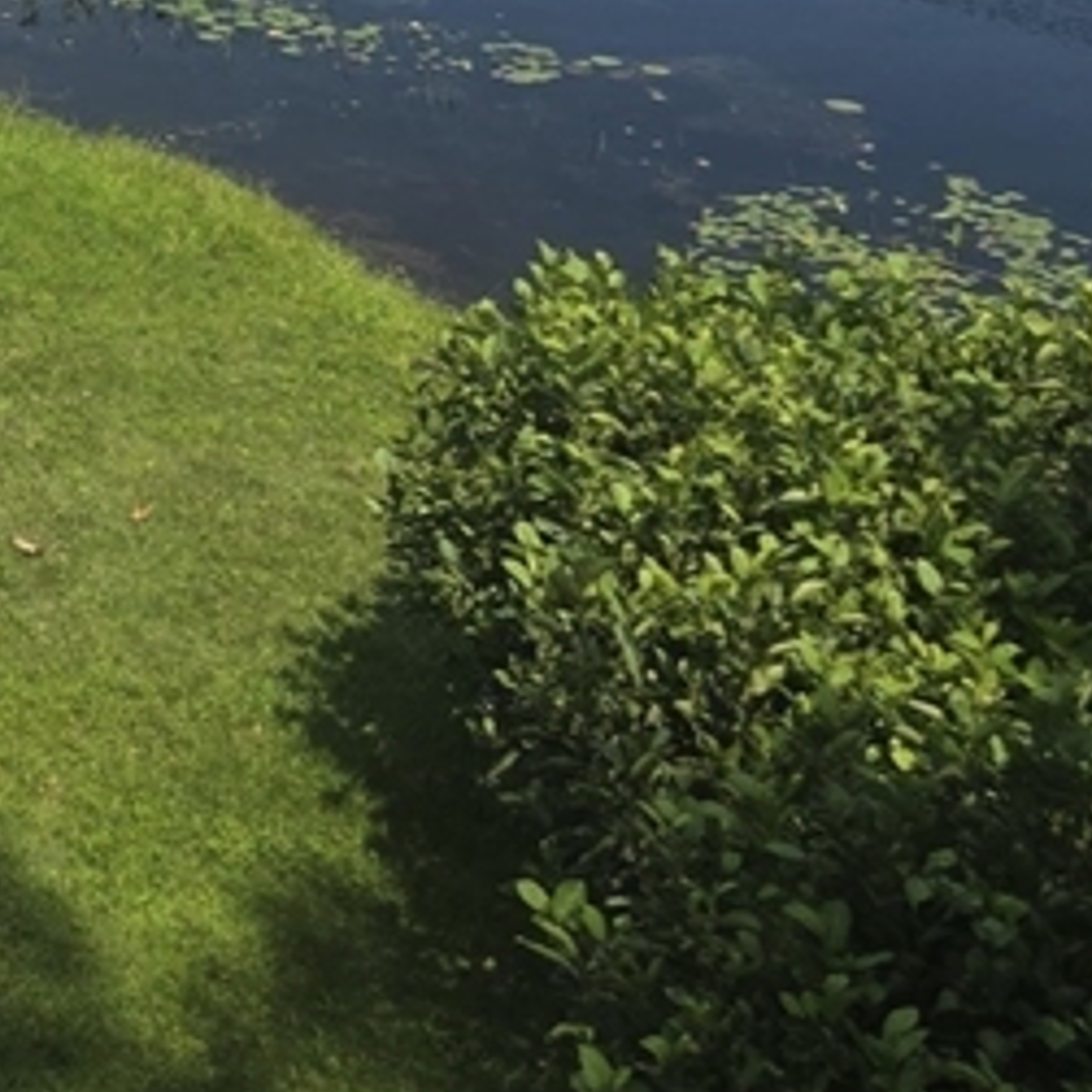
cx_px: -814
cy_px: -479
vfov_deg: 18.8
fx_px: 2962
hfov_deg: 17.4
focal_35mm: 83
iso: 80
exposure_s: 1/5447
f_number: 1.7
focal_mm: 6.3
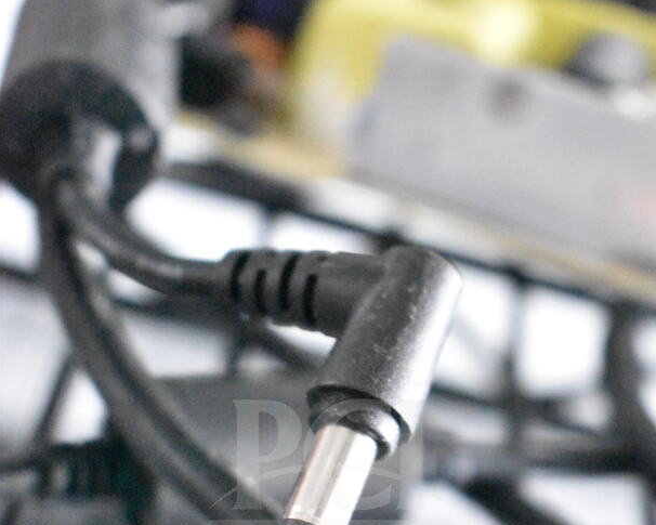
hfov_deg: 22.5
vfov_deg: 17.8
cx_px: 329
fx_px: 1651
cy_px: 485
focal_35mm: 85
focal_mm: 40
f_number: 4.8
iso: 25600
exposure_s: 1/40
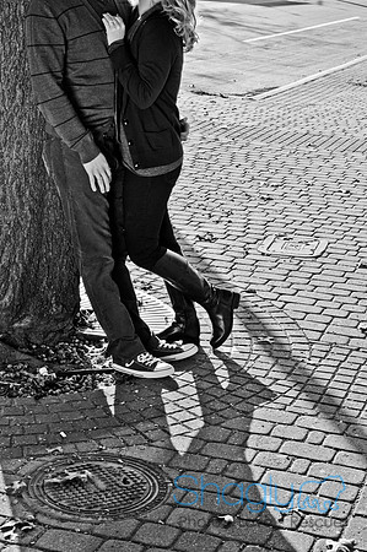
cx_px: 184
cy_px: 276
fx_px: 1149
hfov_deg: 18.1
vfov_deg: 27.0
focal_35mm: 75
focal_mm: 50
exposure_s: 1/250
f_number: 9
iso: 200
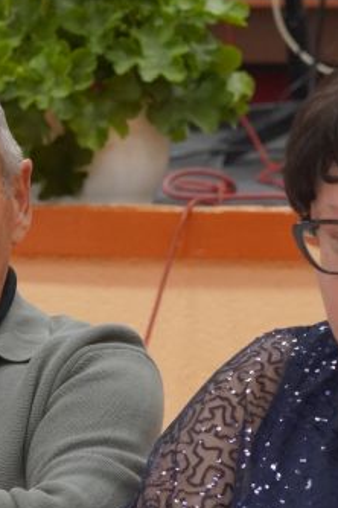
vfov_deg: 9.2
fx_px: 3140
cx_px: 8
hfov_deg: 6.1
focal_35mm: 223
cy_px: 418
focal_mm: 50
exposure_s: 1/160
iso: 2000
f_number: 3.5
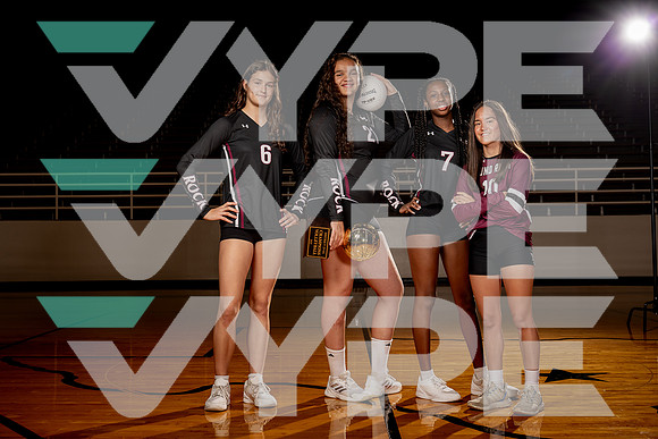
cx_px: 329
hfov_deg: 42.7
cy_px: 220
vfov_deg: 29.3
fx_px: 841
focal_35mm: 46
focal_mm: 46
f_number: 5.6
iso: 100
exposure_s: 1/250
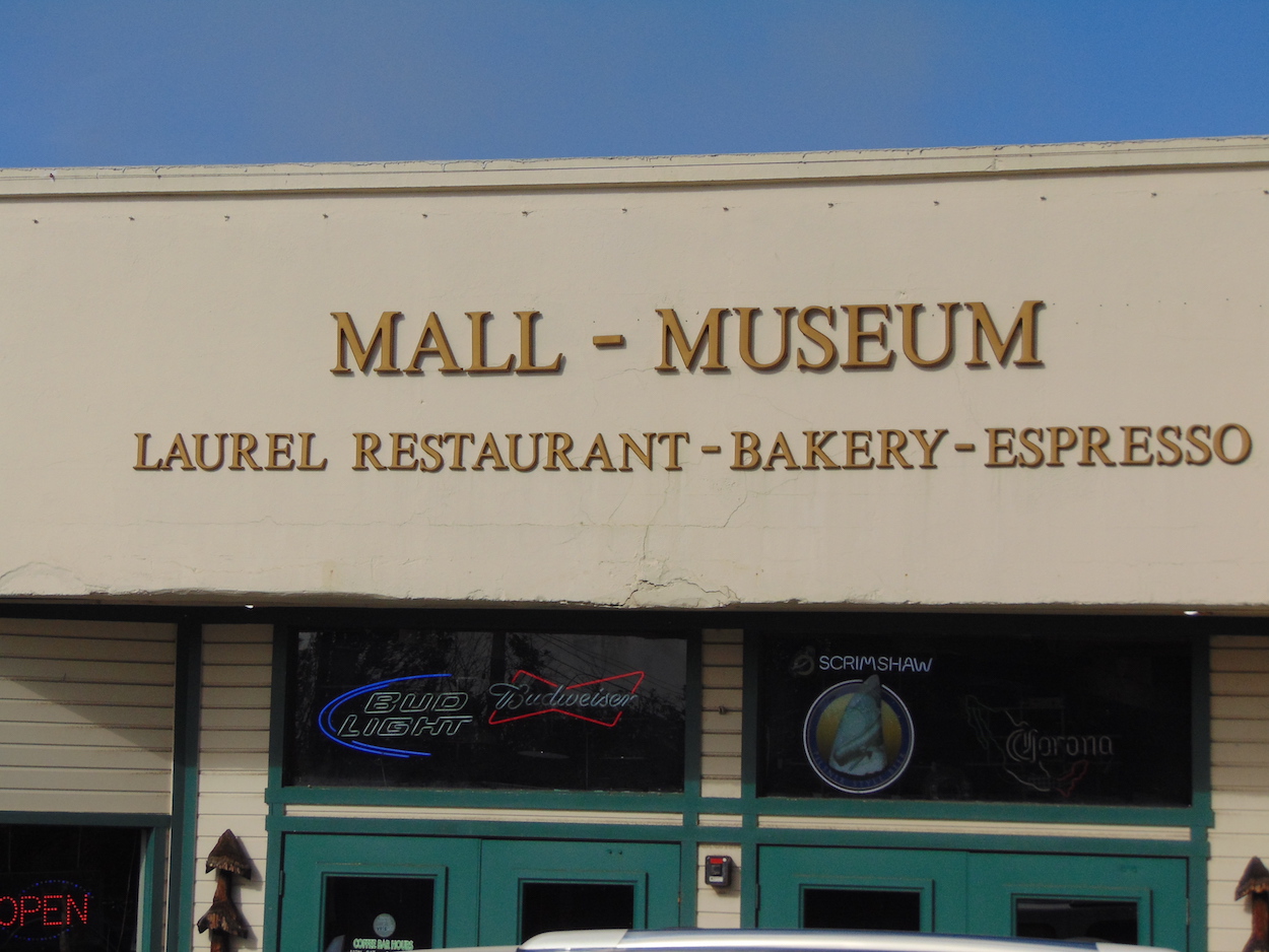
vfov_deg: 13.7
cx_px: 634
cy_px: 476
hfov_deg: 18.2
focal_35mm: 108
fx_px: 3960
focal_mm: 19.4
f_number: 10.1
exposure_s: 1/400
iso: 80
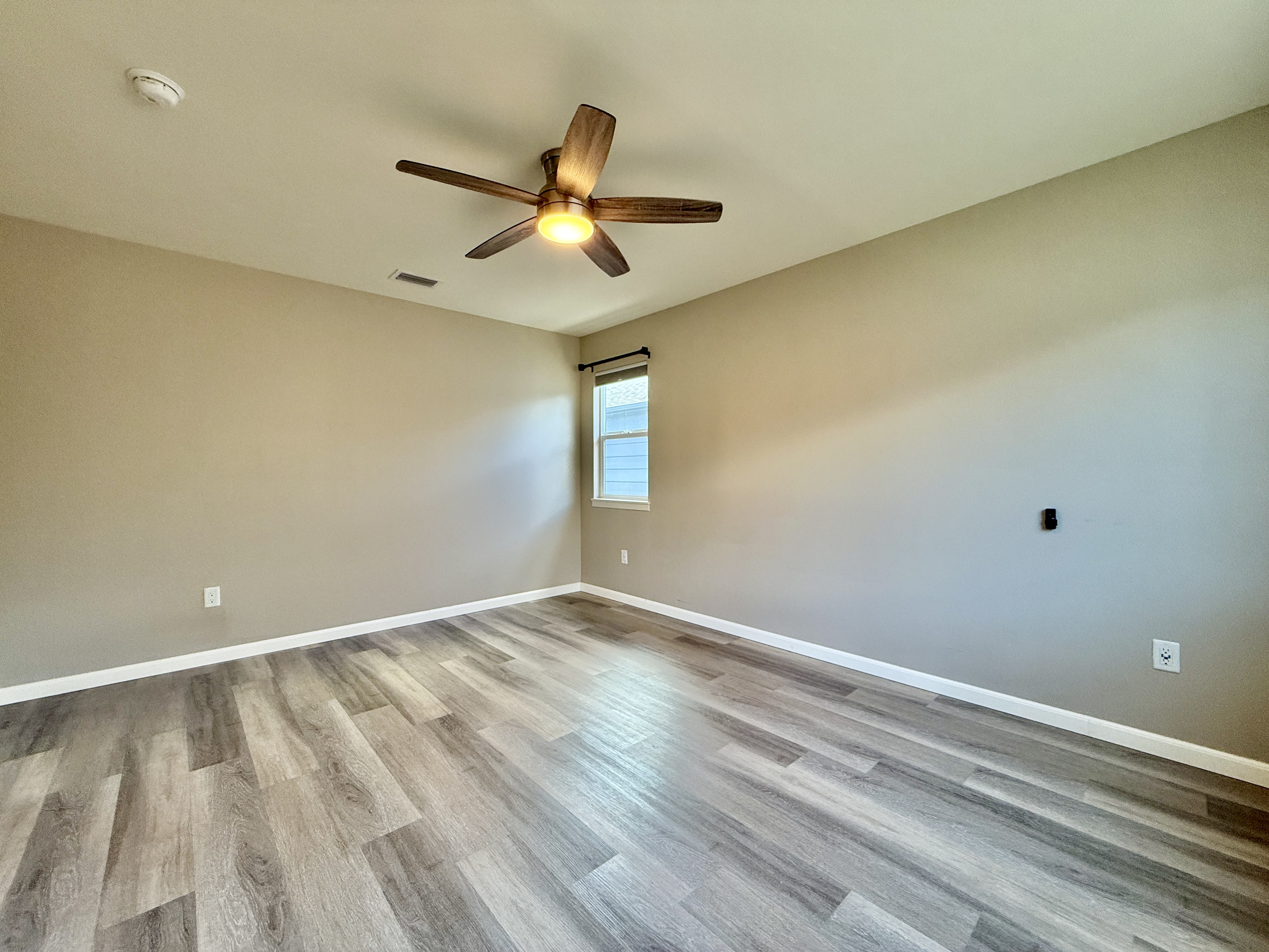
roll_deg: +0.1
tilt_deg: +0.0
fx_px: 513
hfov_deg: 102.1
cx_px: 634
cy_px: 476
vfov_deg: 85.7
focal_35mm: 14
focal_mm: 2.22
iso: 250
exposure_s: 1/120
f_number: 2.2
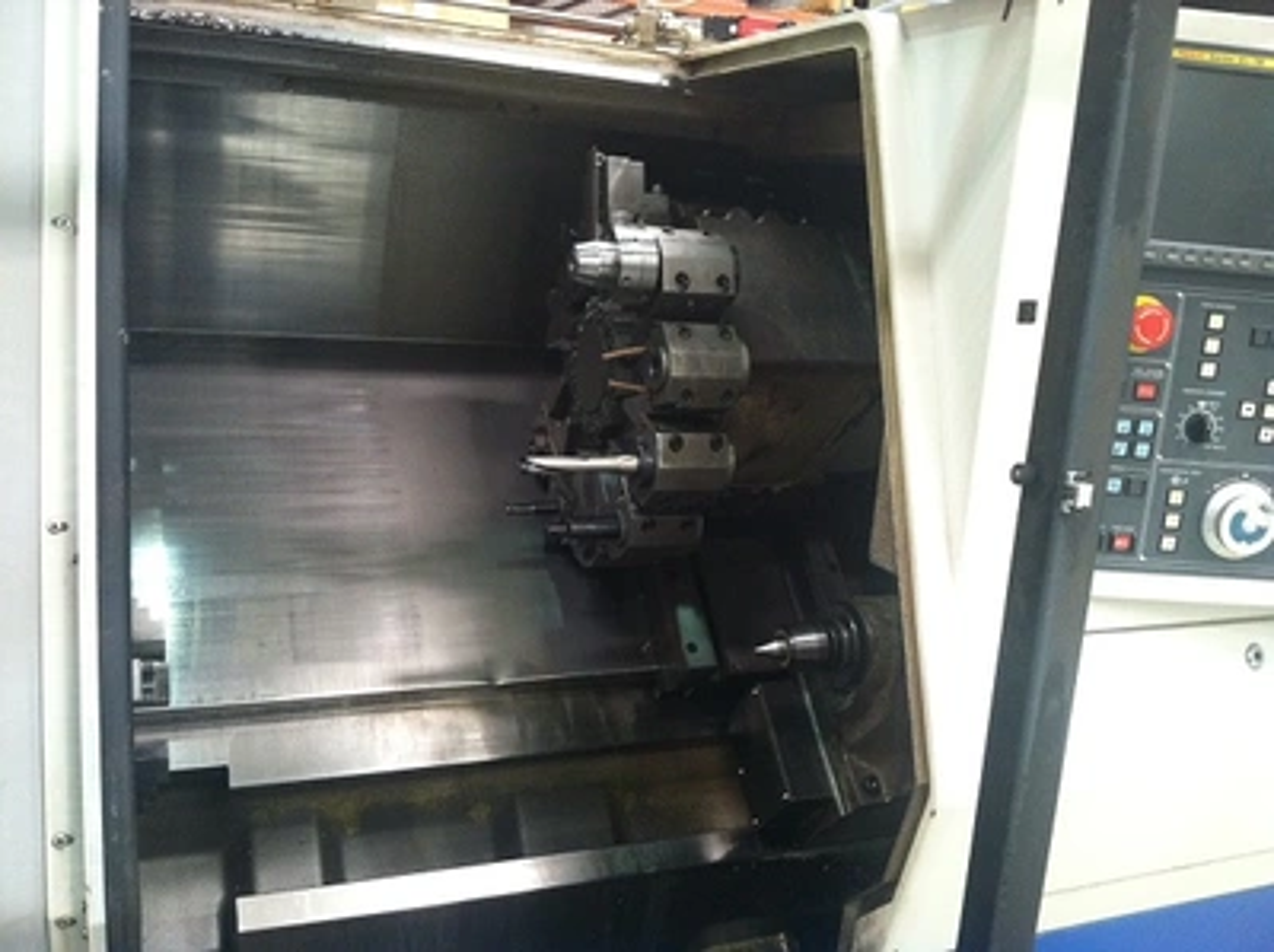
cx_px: 637
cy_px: 476
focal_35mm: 35
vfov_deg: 40.6
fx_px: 1287
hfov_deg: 52.7
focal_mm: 3.85
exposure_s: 1/15
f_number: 2.8
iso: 250
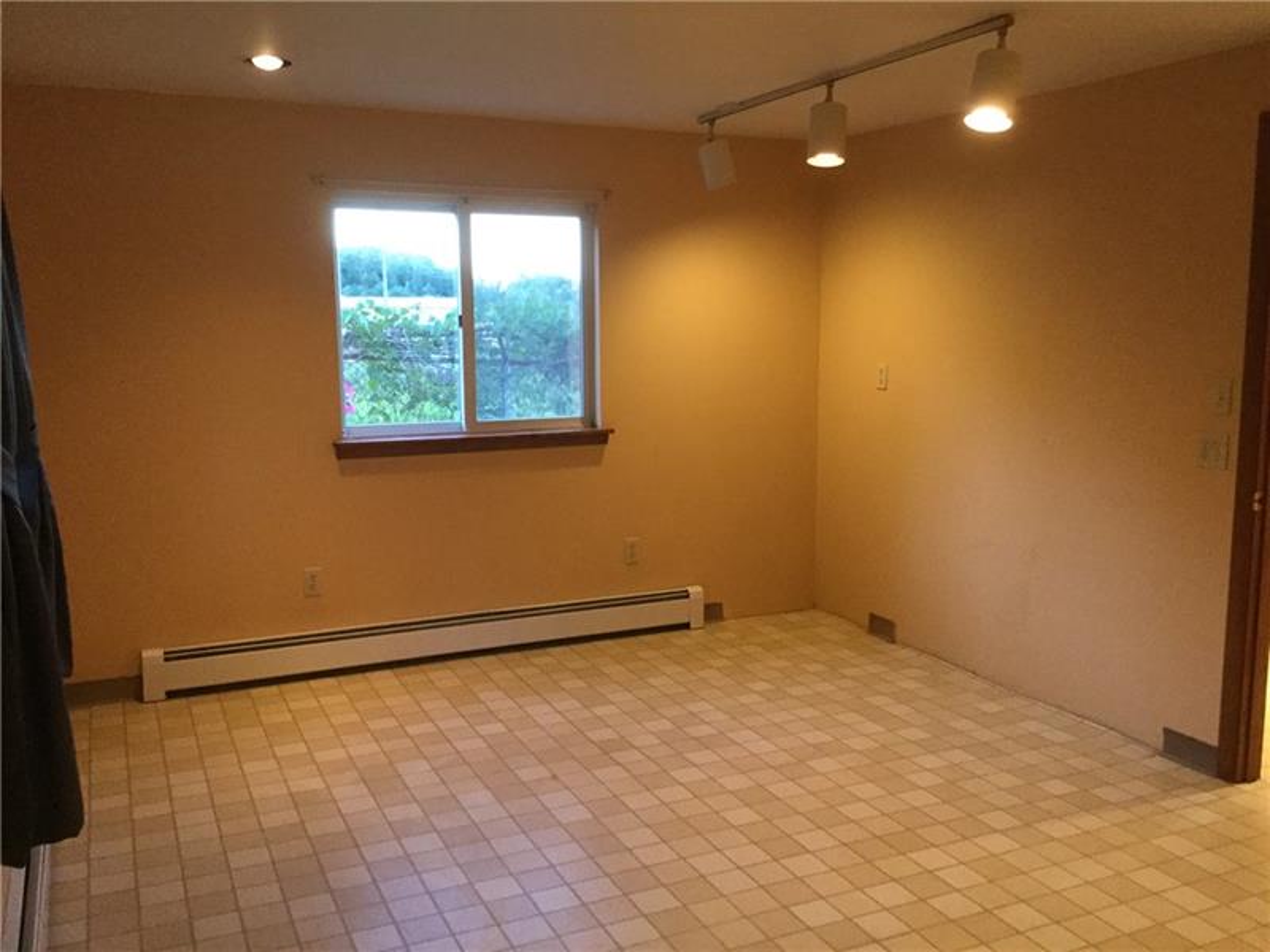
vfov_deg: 45.4
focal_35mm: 31
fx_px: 1137
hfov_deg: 58.4
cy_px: 476
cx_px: 635
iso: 250
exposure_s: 1/30
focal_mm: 3.3
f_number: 2.4
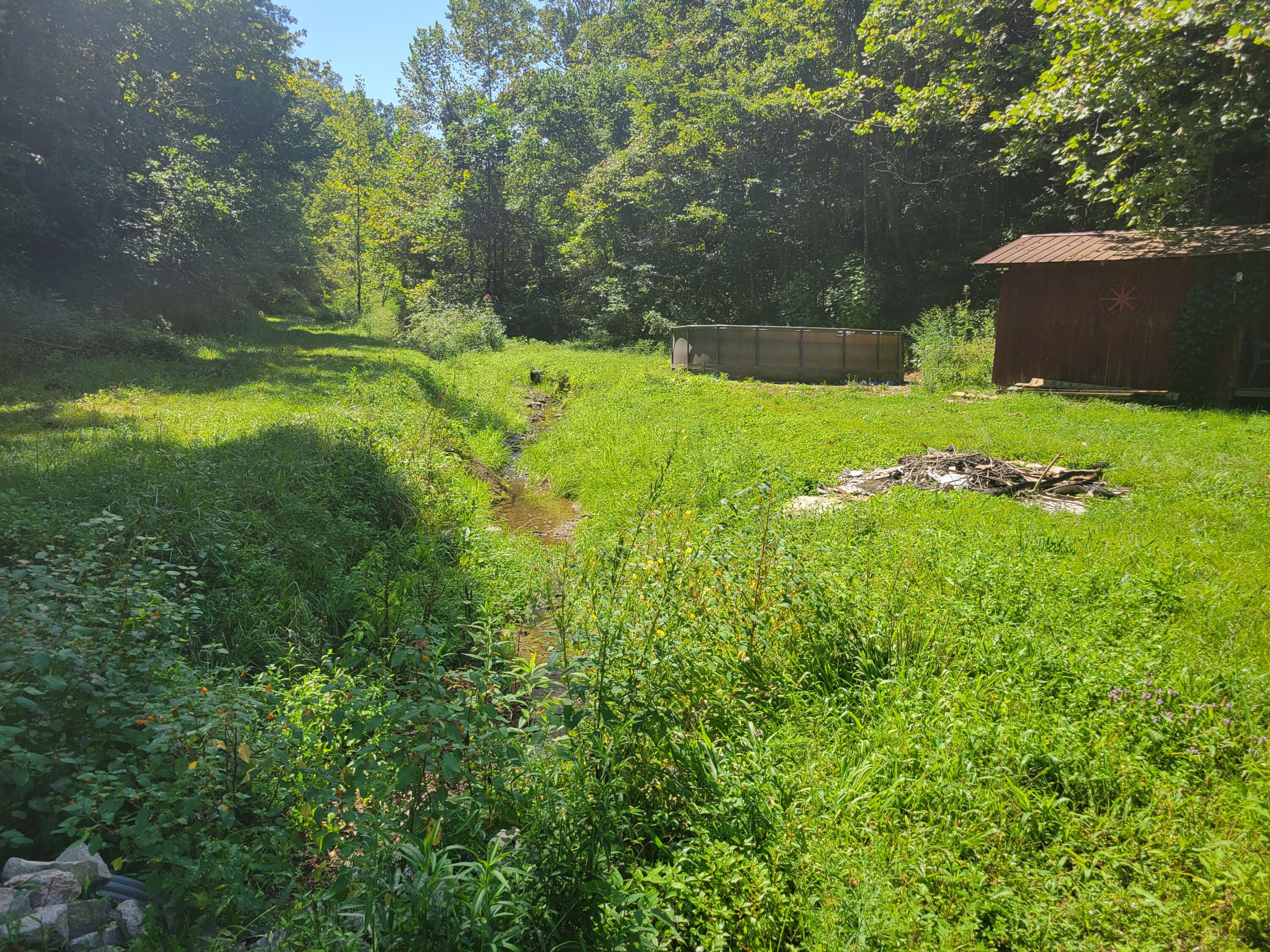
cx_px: 635
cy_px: 476
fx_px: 954
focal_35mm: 26
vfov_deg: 53.1
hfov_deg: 67.3
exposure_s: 1/1215
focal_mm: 5.4
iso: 40
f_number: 1.8
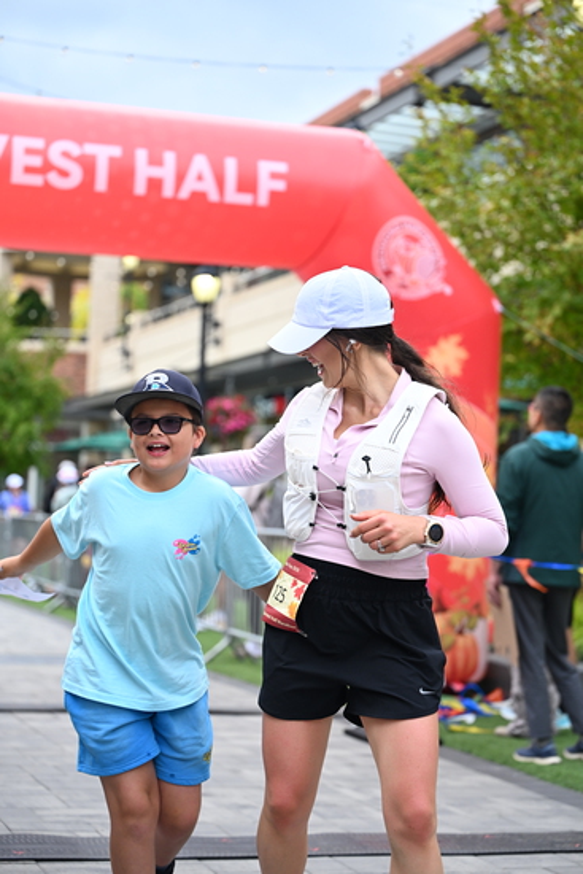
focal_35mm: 70
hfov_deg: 19.5
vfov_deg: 28.8
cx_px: 292
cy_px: 437
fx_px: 1699
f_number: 2.8
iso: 640
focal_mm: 70
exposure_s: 1/2000
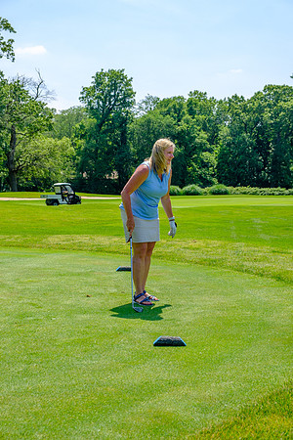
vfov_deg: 33.9
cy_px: 220
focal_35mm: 59
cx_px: 146
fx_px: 720
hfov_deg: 23.0
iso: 200
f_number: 5.6
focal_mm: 39
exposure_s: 1/250
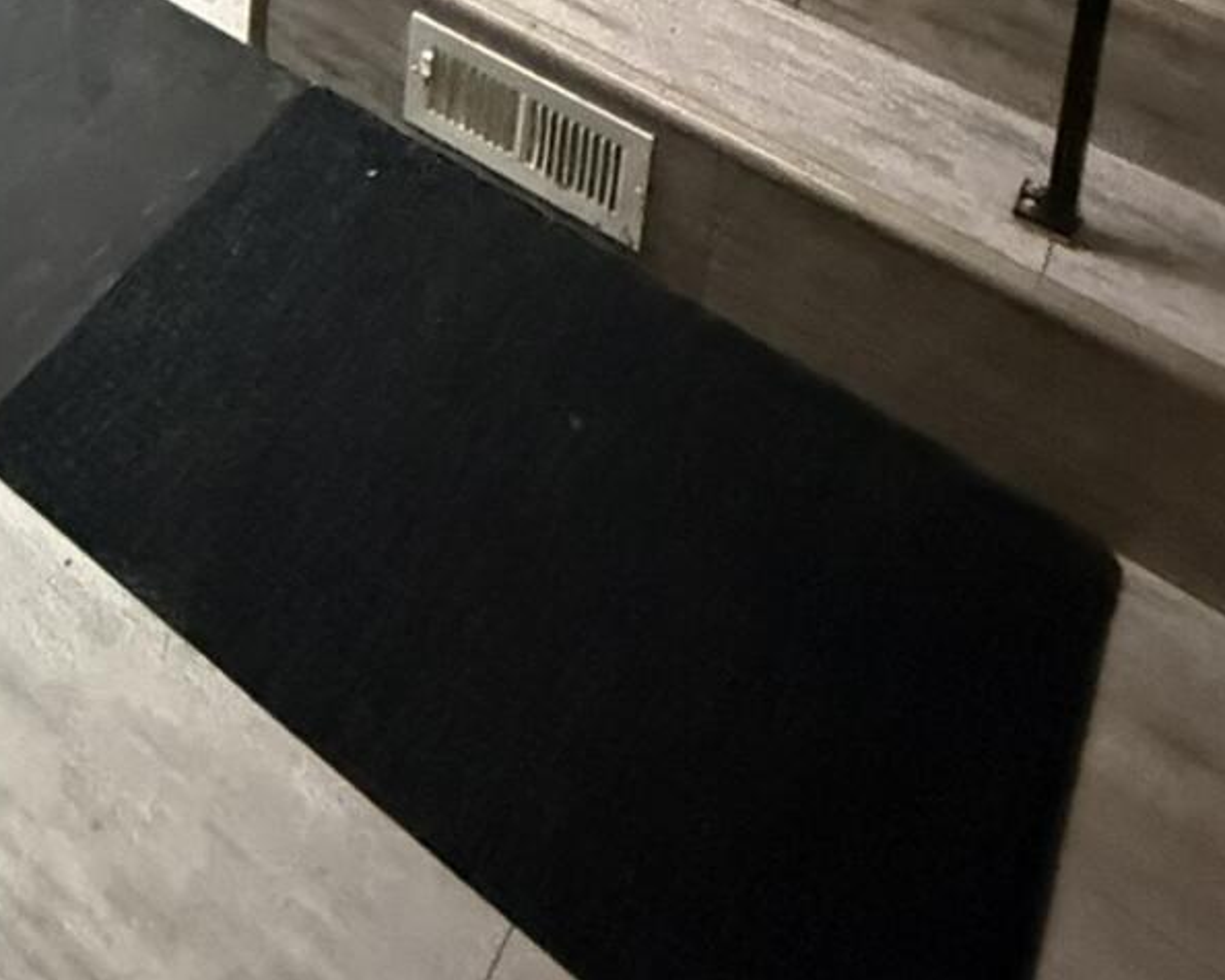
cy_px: -784
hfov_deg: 38.4
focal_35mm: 46
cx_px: 202
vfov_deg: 21.4
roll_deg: -1.1
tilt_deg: -12.8
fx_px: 1667
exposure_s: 1/40
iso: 1250
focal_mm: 2.22
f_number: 2.2
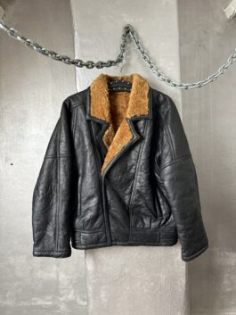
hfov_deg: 56.8
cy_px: 158
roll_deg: +0.3
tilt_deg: -2.3
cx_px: 118
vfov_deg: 71.6
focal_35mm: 24
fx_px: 218
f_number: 1.78
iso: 800
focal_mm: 6.76
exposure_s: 1/56
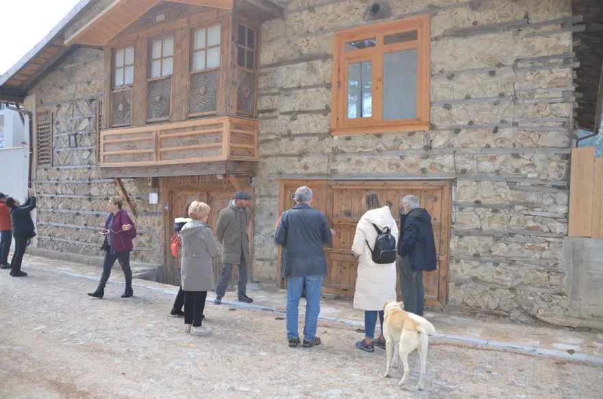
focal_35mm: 27
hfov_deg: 67.5
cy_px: 200
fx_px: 451
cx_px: 302
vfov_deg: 47.7
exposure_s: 1/160
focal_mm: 18
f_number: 3.5
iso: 200
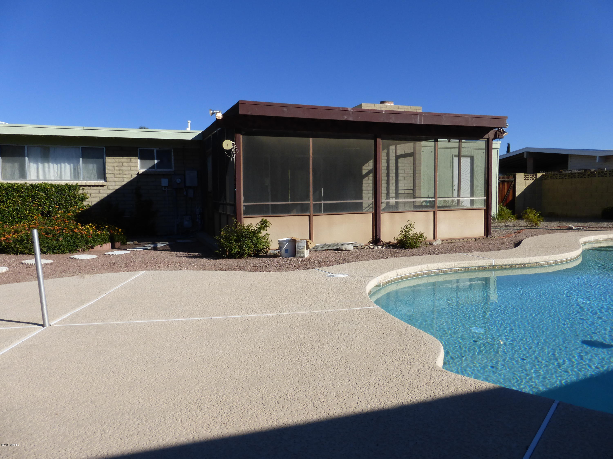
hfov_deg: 69.4
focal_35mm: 25
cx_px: 306
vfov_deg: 54.9
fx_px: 443
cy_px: 230
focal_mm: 4.3
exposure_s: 1/1000
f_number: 4
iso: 100
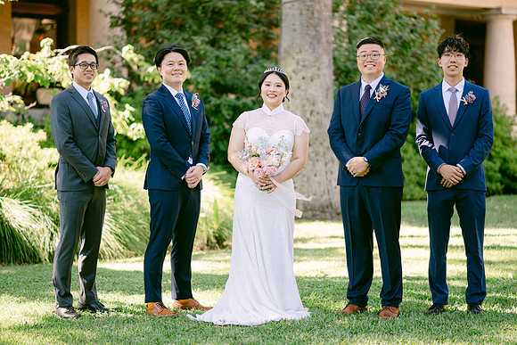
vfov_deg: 16.1
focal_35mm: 85
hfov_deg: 23.9
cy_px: 172
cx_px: 258
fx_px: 1221
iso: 80
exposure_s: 1/400
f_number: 1.8
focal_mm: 85
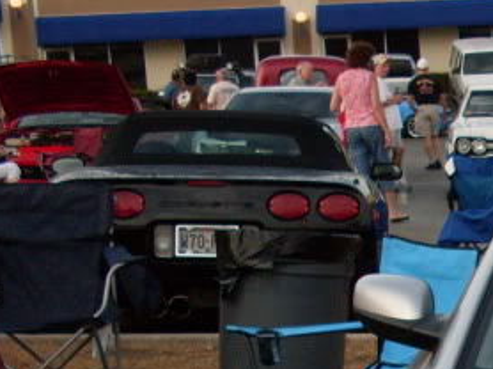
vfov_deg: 10.2
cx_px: 869
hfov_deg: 12.9
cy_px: 550
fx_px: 1992
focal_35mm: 140
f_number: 2.8
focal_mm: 6.3
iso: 80
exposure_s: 1/180
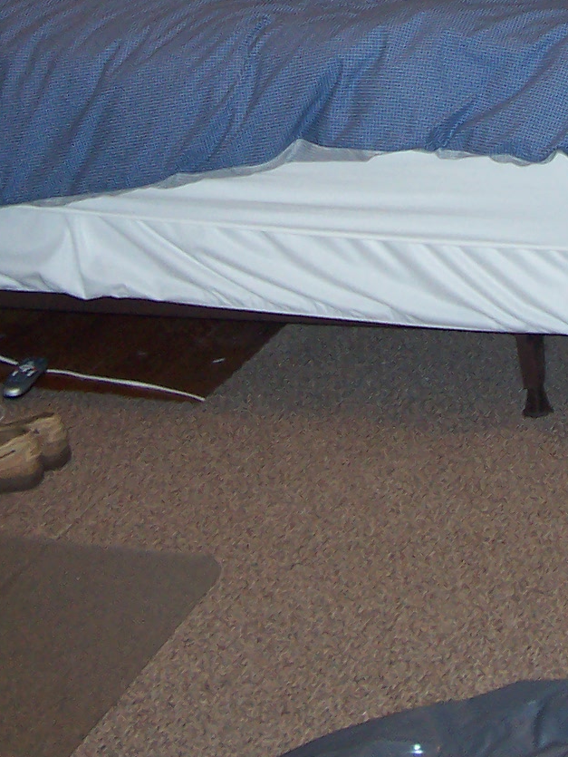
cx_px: 430
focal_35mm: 90
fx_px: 1968
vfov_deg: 20.6
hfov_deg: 16.3
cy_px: -107
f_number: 2.8
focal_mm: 5.6
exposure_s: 1/60
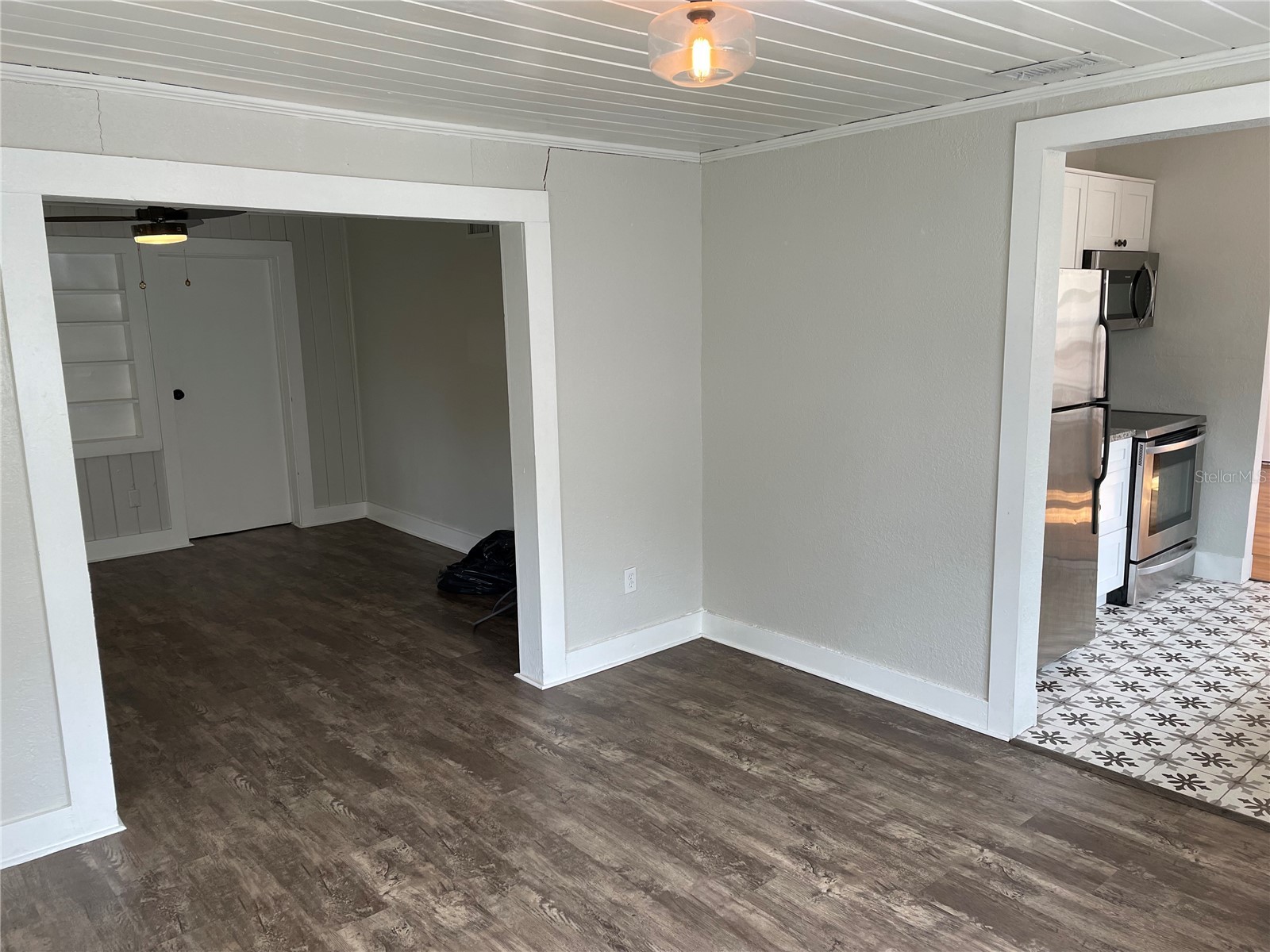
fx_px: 954
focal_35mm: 26
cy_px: 476
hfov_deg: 67.3
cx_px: 635
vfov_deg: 53.1
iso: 64
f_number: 1.6
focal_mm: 4.2
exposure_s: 1/120
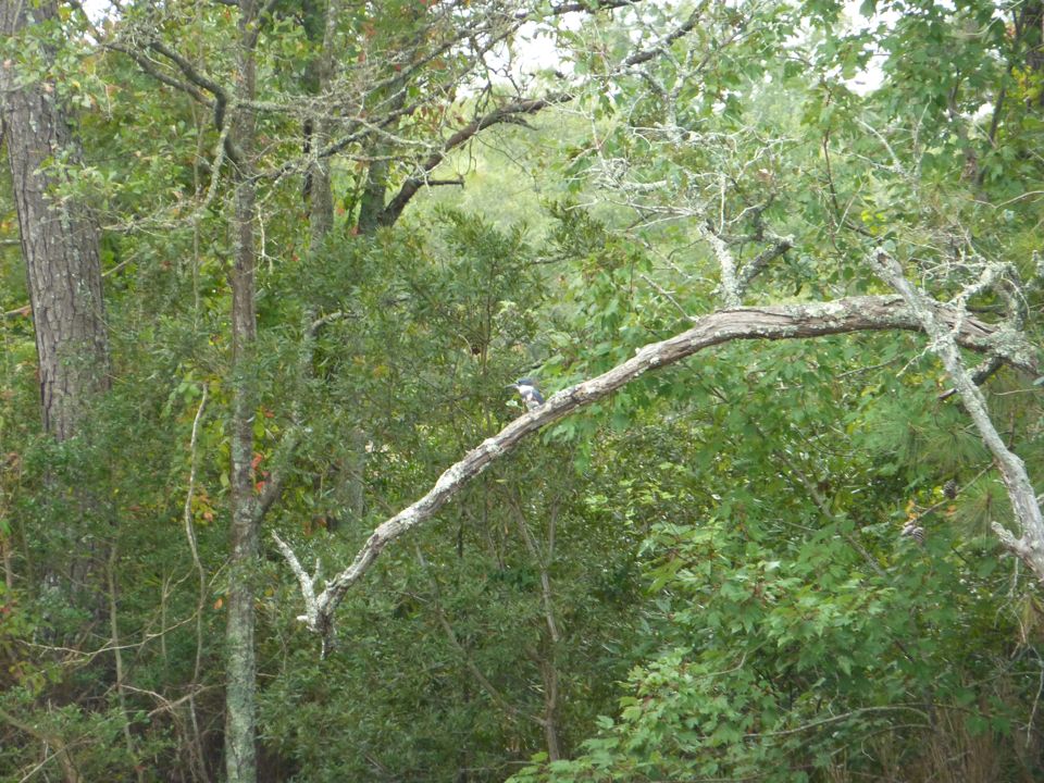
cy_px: 392
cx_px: 522
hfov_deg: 6.6
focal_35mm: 300
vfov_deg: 5.0
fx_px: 9048
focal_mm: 49.2
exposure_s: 1/125
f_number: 4.9
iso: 250
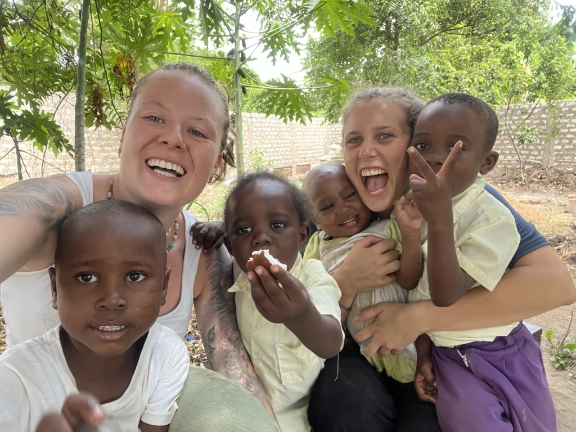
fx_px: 383
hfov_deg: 73.9
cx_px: 288
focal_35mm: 23
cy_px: 216
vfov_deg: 58.9
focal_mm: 2.71
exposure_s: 1/91
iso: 100
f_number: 2.2
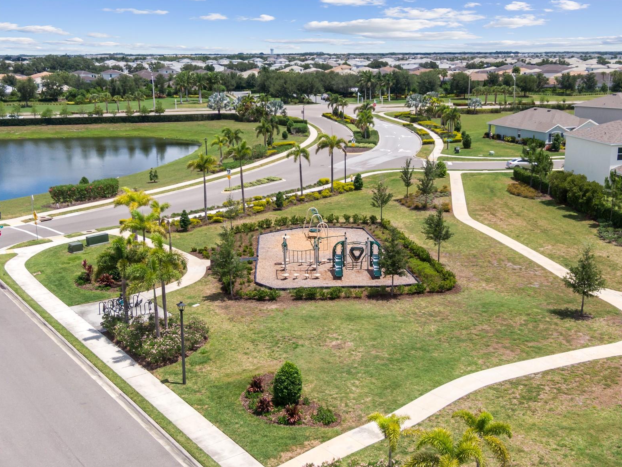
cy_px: 234
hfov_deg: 43.8
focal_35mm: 43
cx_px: 317
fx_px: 773
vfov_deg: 33.6
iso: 100
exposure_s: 1/1600
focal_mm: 7.23
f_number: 3.5
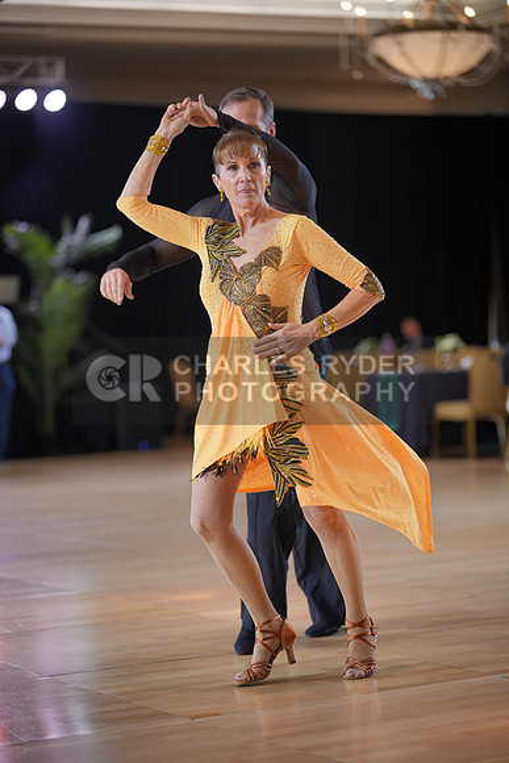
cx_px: 254
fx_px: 1992
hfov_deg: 14.6
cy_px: 382
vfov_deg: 21.7
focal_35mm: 94
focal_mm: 94
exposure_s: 1/500
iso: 800
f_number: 2
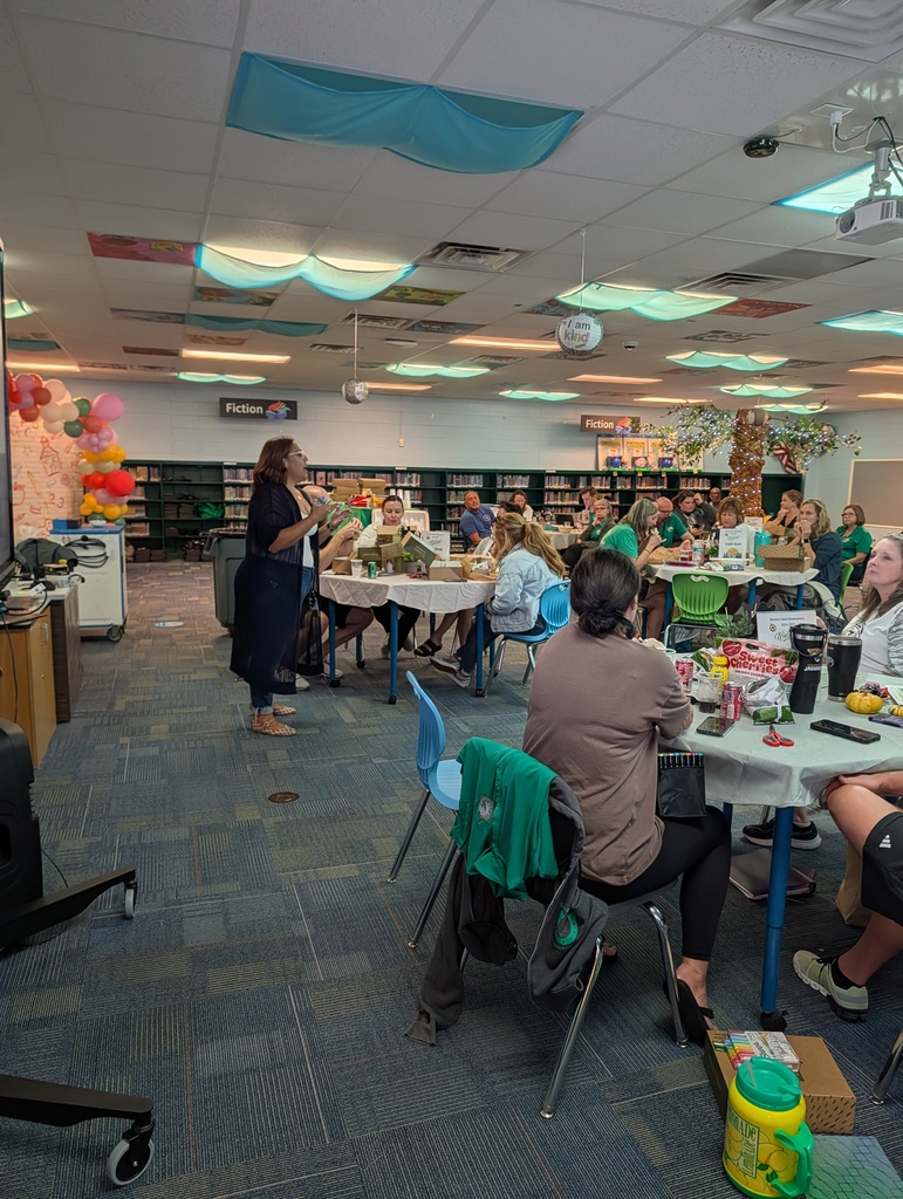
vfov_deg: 71.5
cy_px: 600
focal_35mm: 24
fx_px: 833
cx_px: 452
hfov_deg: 56.9
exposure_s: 1/205
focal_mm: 6.9
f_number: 1.68
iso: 38
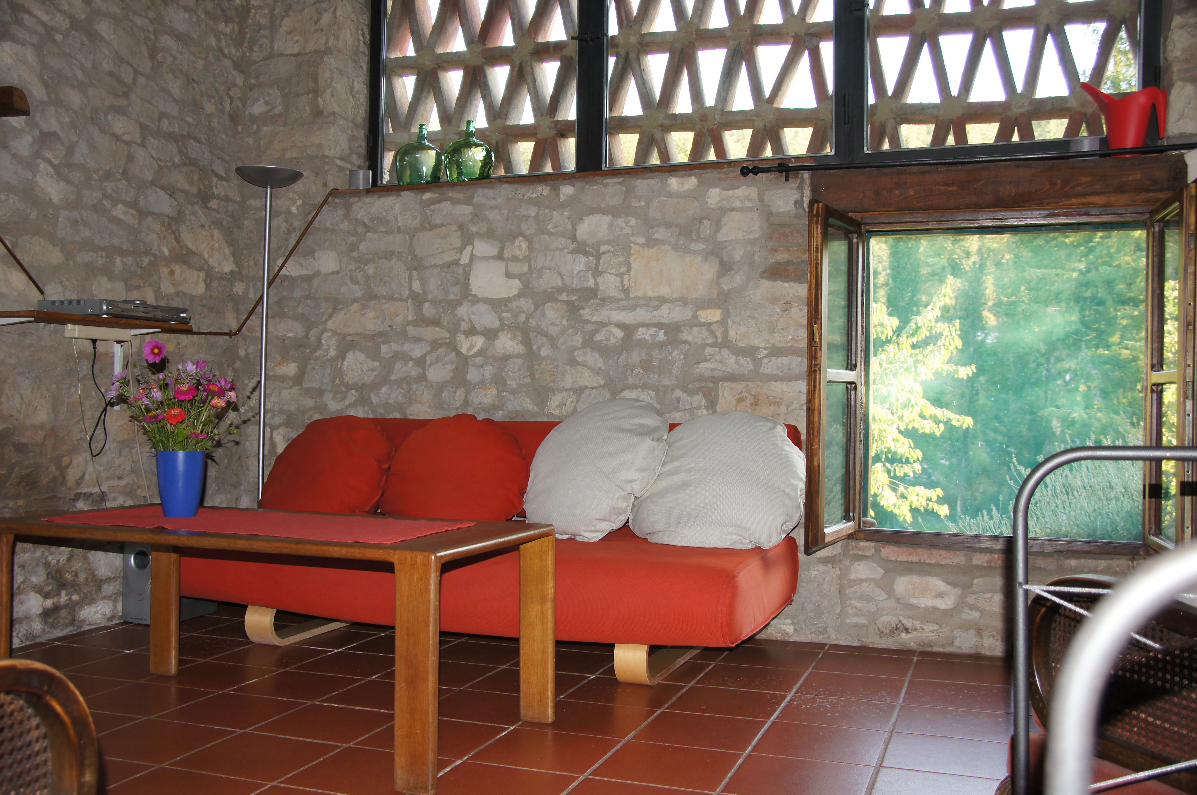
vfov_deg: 39.9
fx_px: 1096
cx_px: 598
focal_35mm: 33
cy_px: 398
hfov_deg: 57.3
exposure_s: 1/60
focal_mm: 22
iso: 400
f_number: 4
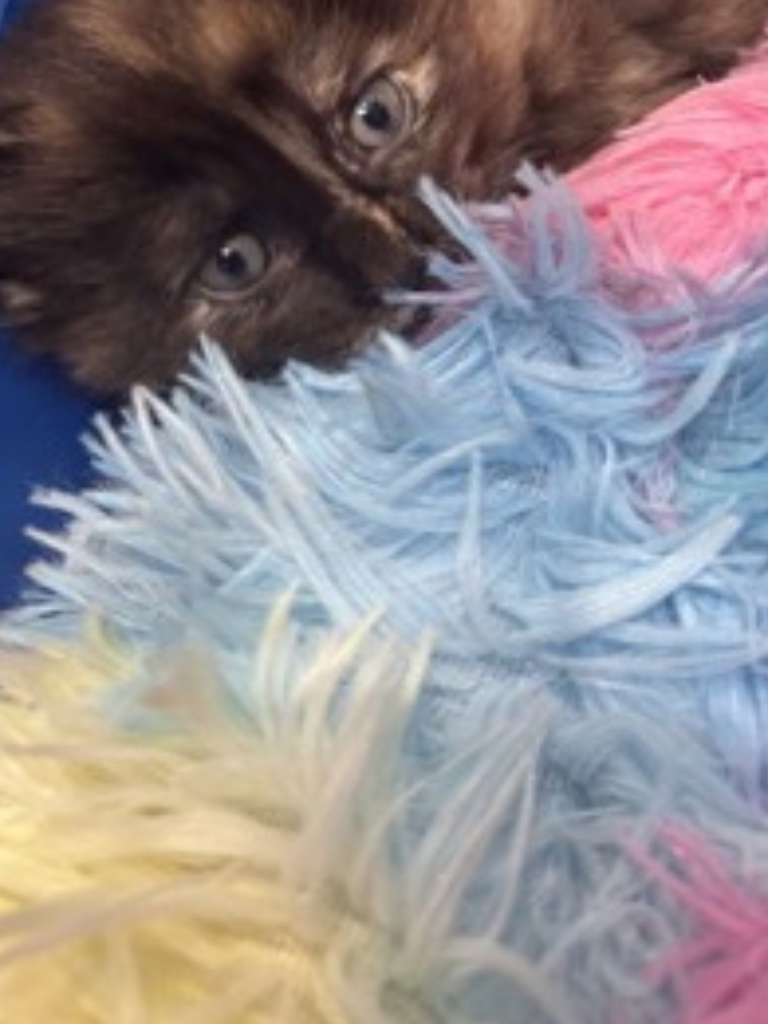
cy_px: 221
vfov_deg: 43.0
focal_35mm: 42
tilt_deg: -46.1
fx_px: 1242
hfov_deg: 34.3
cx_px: 380
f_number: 1.6
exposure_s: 1/60
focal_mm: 5.96
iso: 160
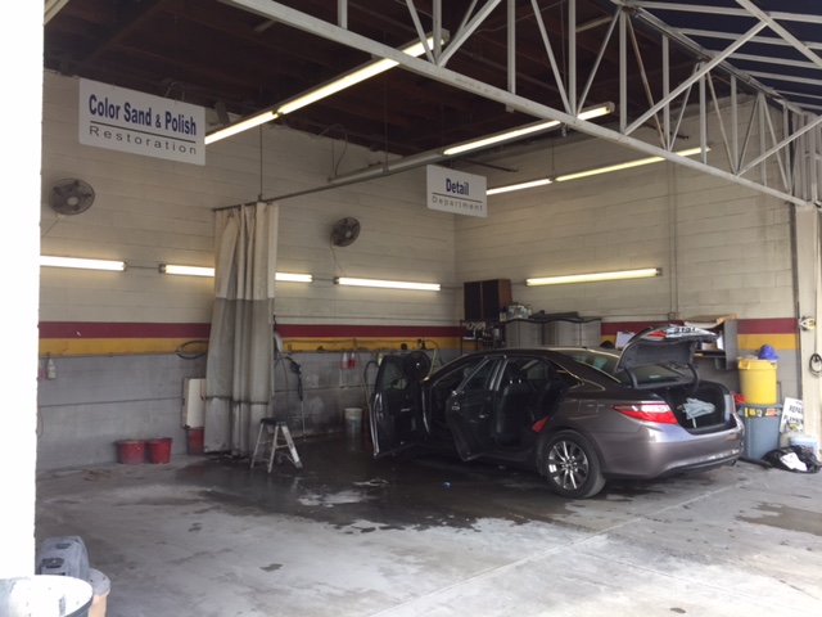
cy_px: 308
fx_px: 689
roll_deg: +1.4
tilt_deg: +3.0
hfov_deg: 61.7
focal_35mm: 29
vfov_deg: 48.2
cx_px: 411
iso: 32
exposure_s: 1/145
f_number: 2.2
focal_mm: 4.15
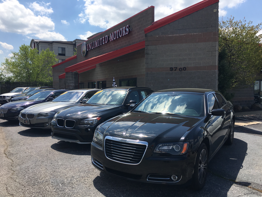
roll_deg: -1.1
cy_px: 98
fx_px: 219
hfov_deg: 61.7
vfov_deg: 48.2
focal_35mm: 29
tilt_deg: -2.7
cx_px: 131
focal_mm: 4.15
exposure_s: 1/2747
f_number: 2.2
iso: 25
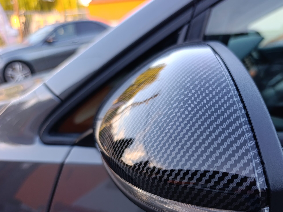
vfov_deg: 46.5
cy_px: 129
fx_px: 245
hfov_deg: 59.6
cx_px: 165
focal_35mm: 30
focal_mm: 6.14
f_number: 1.6
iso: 200
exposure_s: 1/100
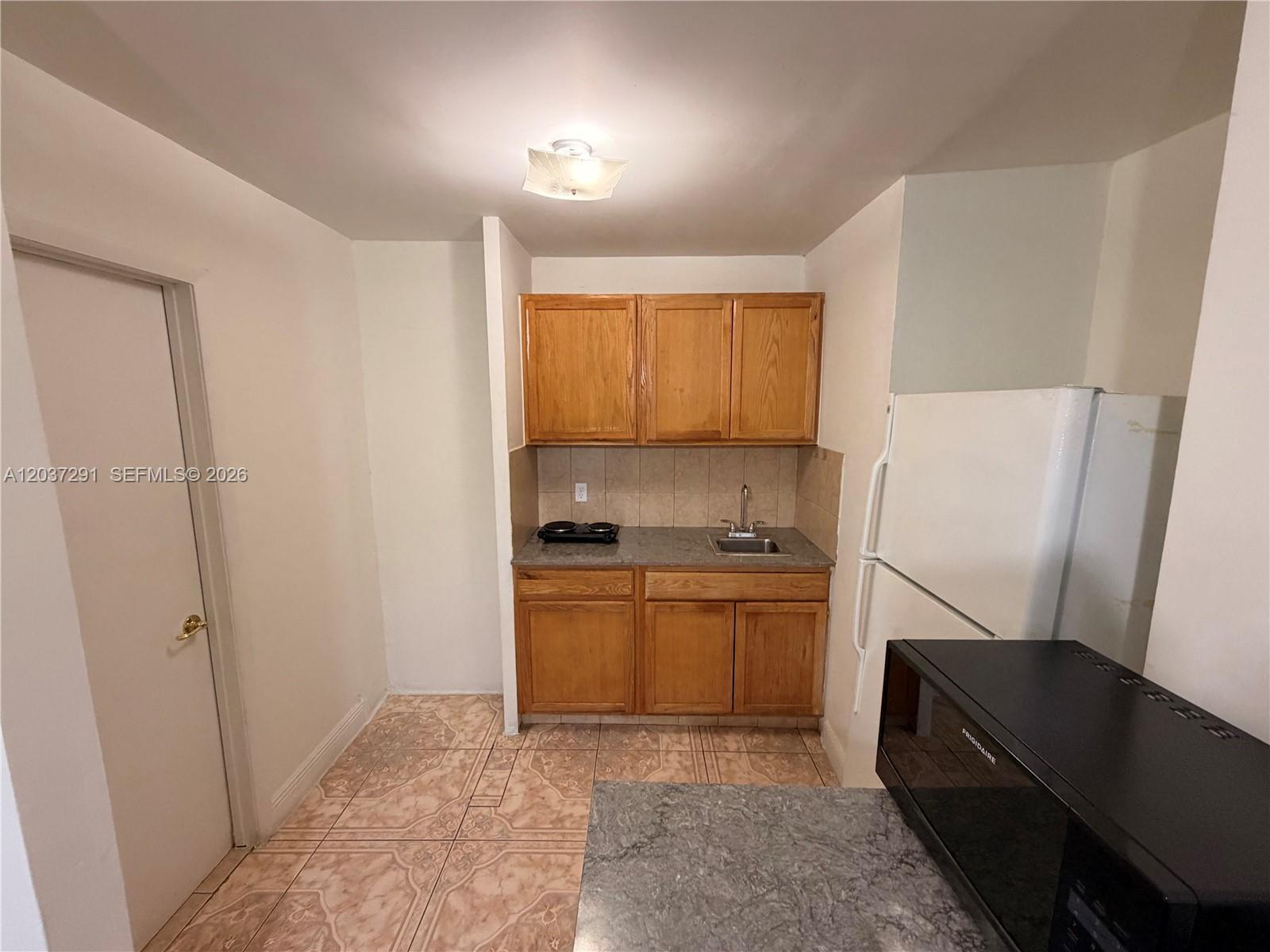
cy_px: 476
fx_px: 514
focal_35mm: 14
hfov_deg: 102.1
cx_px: 635
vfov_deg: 85.7
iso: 320
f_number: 2.2
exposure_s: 1/60
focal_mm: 2.22
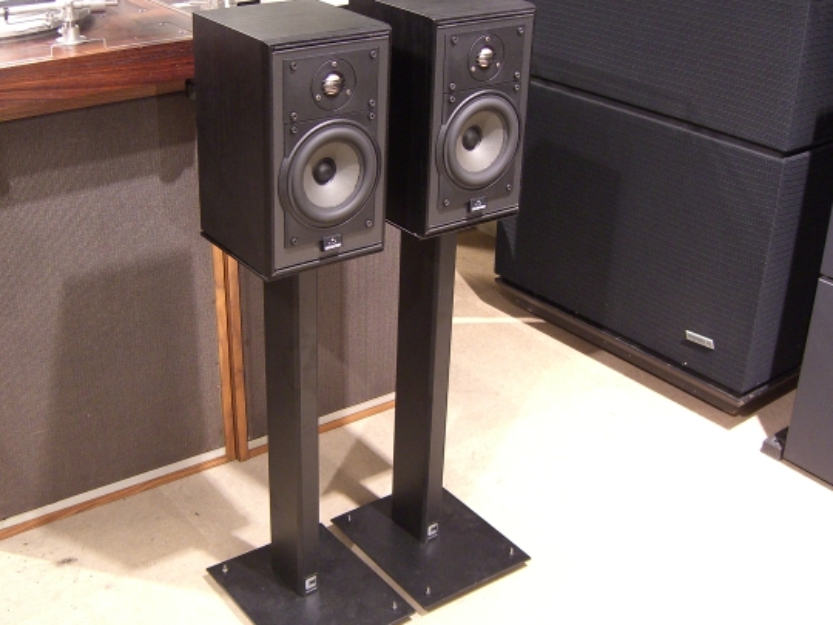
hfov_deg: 42.0
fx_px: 1083
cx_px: 376
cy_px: 309
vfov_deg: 32.2
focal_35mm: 45
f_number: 2.8
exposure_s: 1/8
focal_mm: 7.9
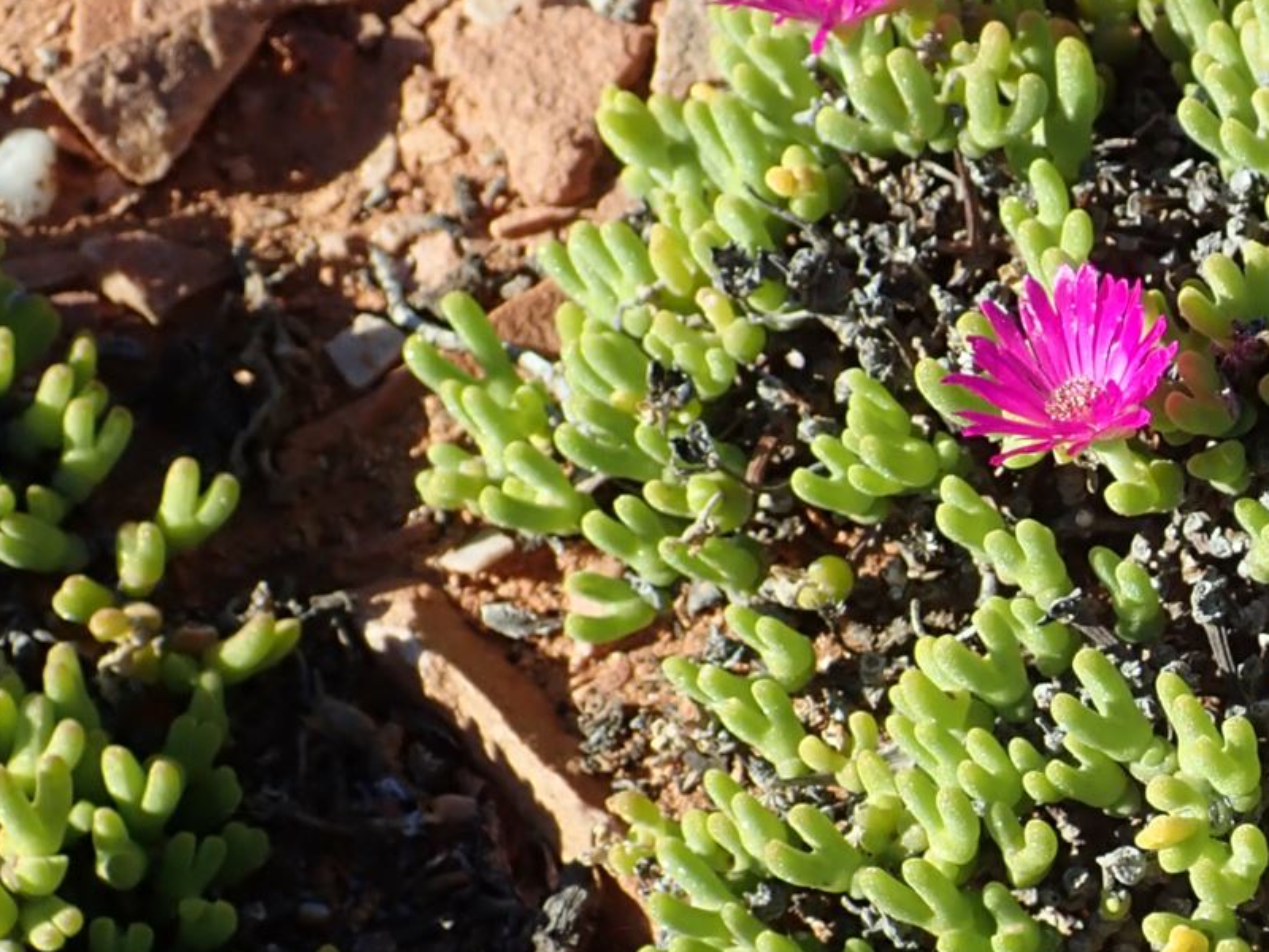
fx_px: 3483
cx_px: 1247
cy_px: 712
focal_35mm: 95
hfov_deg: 20.1
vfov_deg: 15.5
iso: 100
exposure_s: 1/400
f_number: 3.5
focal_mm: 6.86
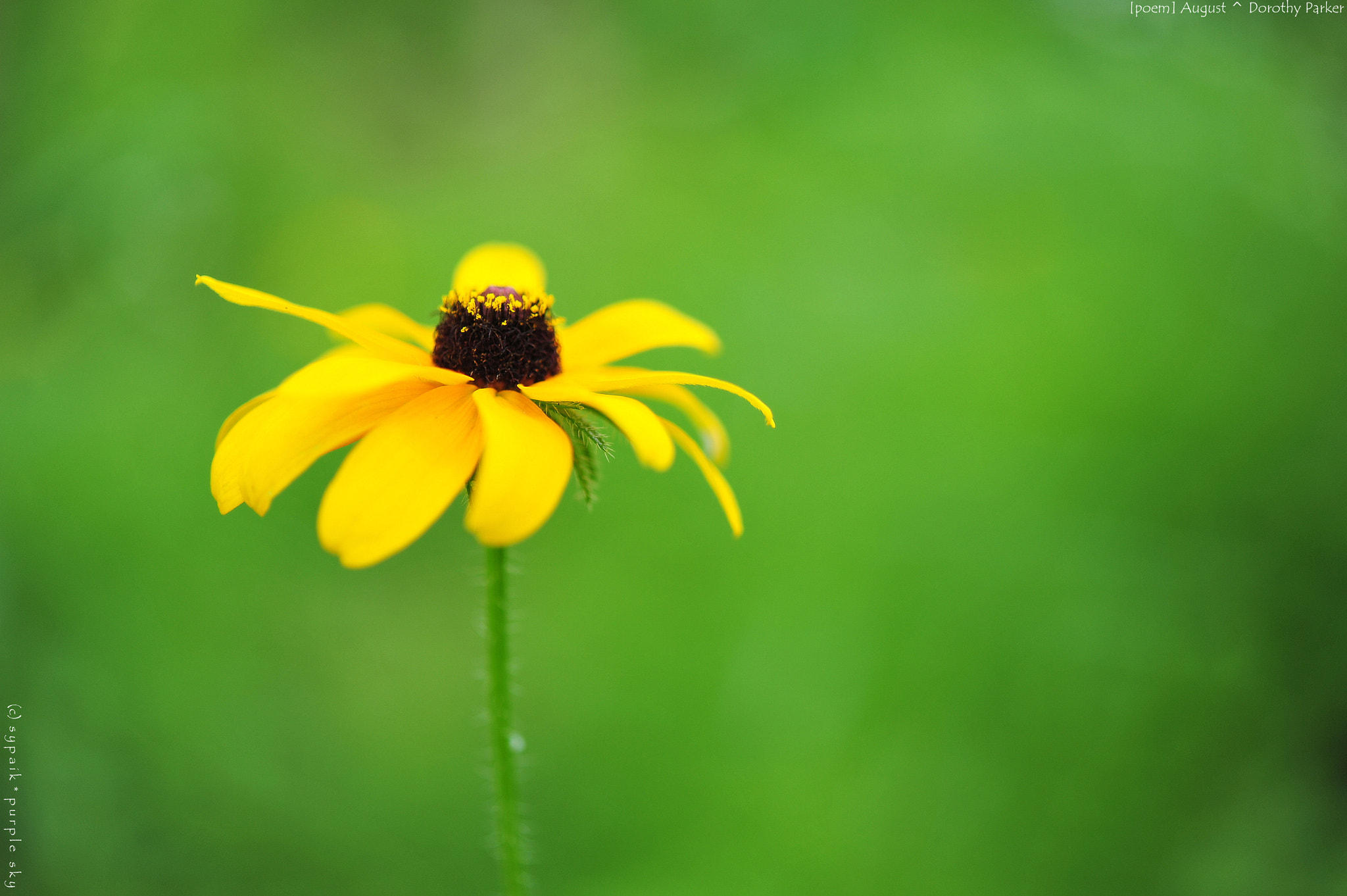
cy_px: 448
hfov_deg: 33.4
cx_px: 674
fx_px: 2243
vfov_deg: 22.6
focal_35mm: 60
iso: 200
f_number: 3
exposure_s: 1/320
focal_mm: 60
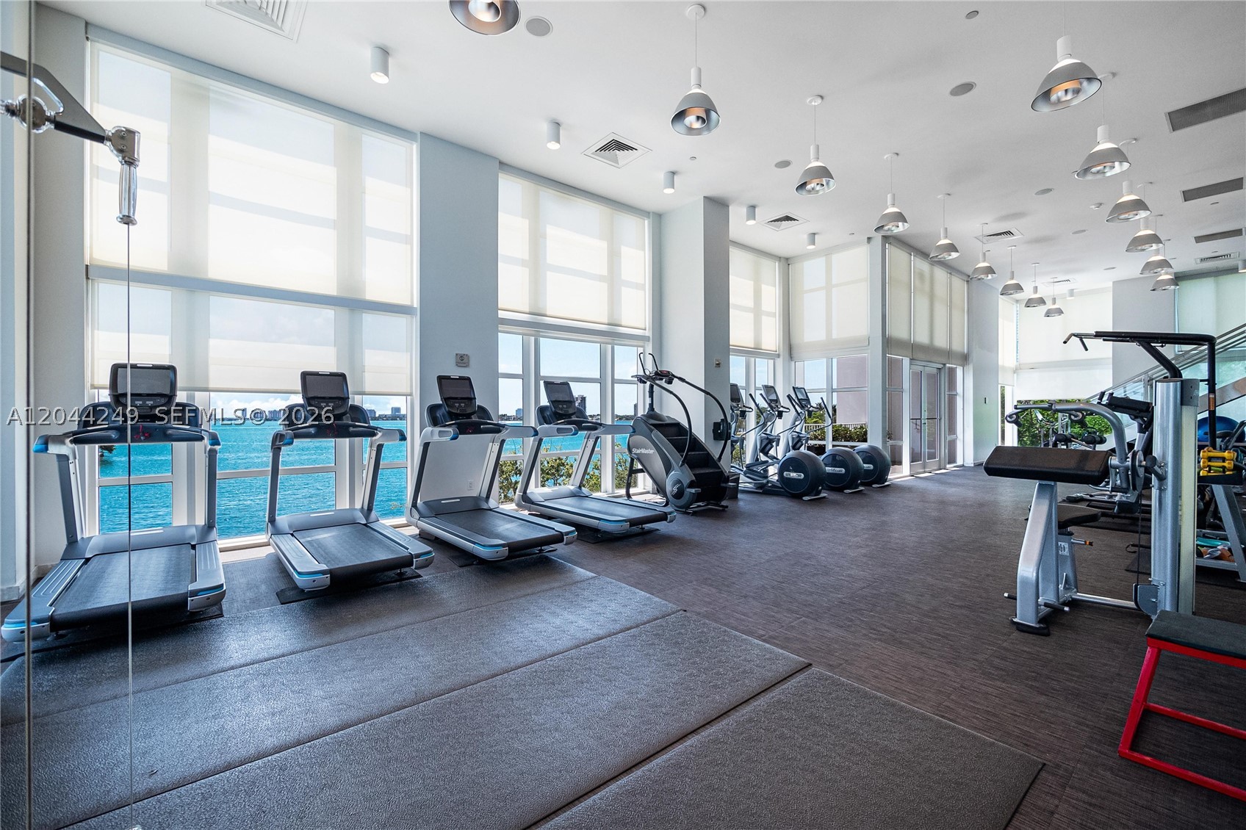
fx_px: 484
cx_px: 623
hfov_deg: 104.3
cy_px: 415
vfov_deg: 81.2
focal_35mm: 14
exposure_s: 1/2500
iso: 800
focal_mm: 7
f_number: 4
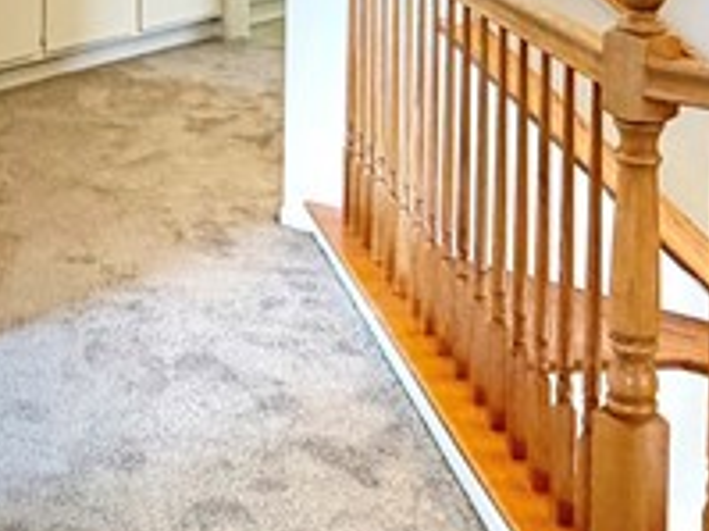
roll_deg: +0.1
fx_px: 1474
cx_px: 143
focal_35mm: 72
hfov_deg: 26.5
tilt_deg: -2.3
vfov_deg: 18.6
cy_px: -214
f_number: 2.2
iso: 100
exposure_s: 1/120
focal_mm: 2.22
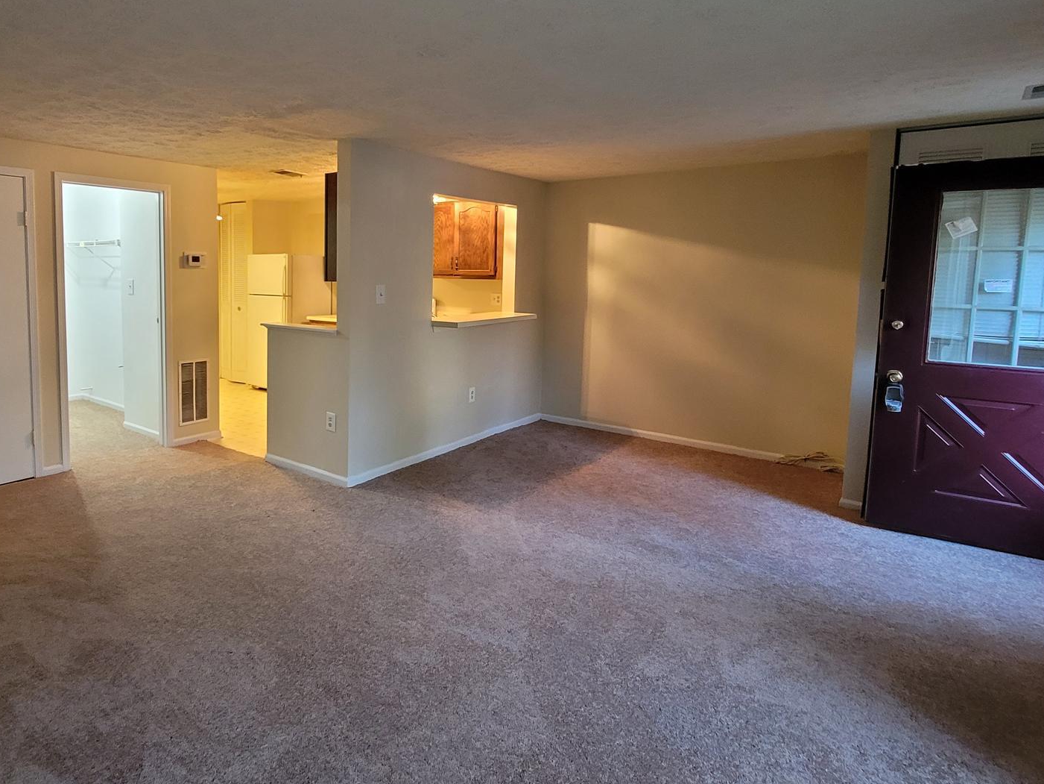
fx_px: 573
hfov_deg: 82.6
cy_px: 319
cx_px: 375
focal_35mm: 19
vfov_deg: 68.1
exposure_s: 1/29
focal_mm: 2.2
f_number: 2.2
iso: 320
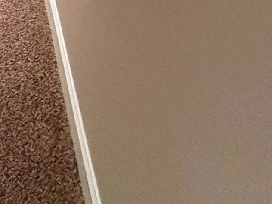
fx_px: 534
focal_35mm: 68
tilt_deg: -6.8
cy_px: -270
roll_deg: +0.8
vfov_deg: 14.8
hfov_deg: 16.6
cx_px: -335
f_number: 2.2
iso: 640
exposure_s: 1/60
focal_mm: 2.22
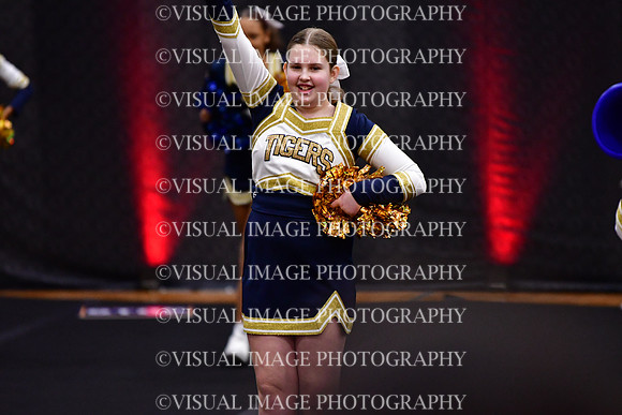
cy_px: 208
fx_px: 5184
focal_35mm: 300
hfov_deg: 6.9
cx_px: 311
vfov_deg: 4.6
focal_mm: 200
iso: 4000
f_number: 2.8
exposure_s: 1/800
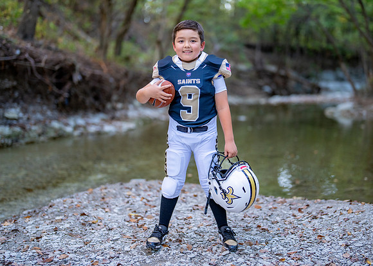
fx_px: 640
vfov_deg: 23.5
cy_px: 119
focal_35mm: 60
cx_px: 198
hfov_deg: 32.5
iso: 500
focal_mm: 50
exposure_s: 1/500
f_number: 1.2
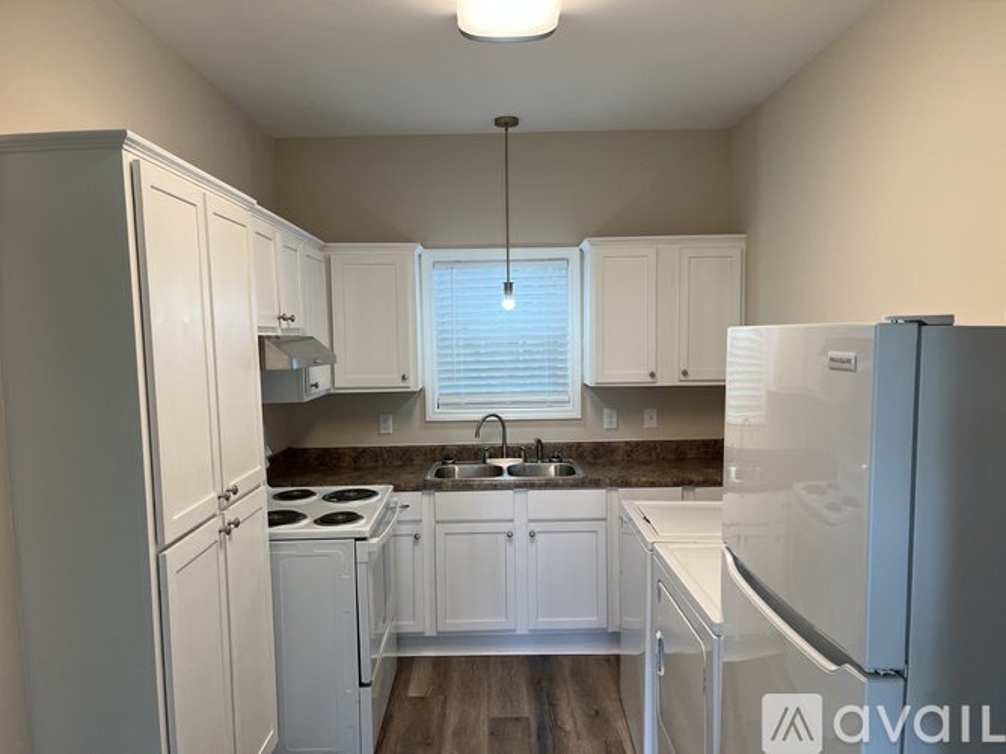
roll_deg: +0.9
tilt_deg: -4.8
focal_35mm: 26
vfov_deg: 53.0
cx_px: 503
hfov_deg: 67.3
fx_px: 755
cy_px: 377
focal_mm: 5.1
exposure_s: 1/145
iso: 64
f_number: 1.6
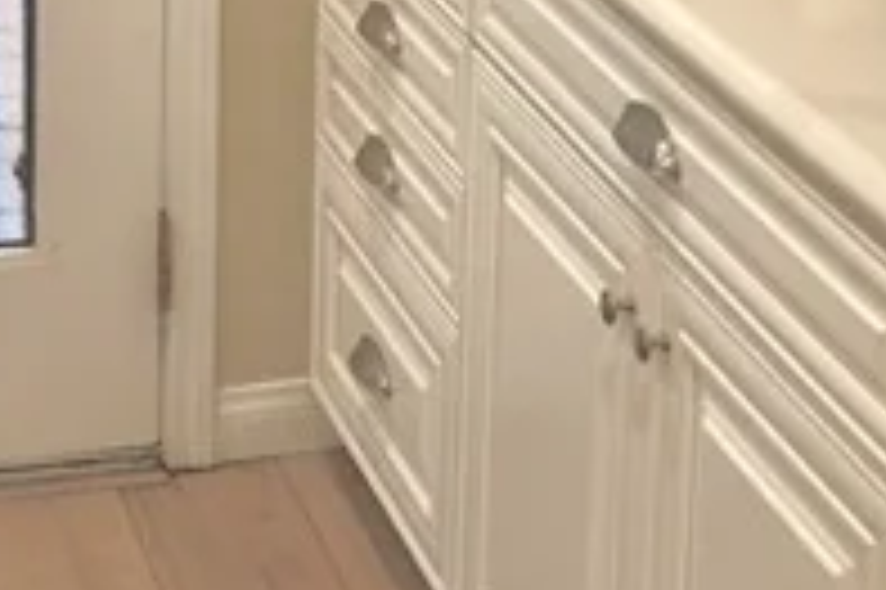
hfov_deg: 19.6
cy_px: -709
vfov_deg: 11.4
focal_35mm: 104
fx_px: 2557
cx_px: 261
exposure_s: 1/160
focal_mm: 20
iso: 800
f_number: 4
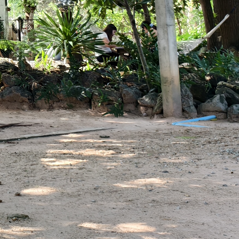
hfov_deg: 15.6
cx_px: -197
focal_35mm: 95
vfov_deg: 17.1
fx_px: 742
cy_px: -80
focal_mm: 6.54
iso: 72
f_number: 1.57
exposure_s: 1/112
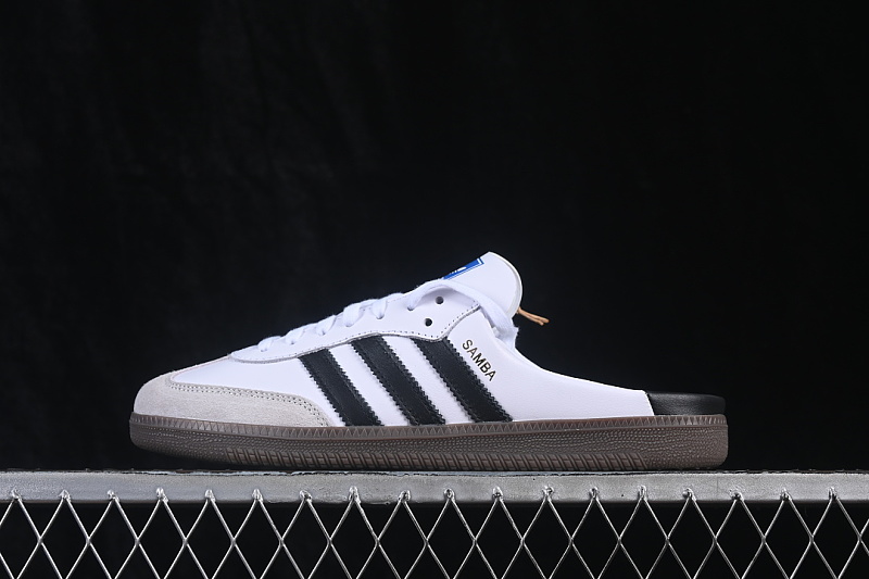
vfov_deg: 18.2
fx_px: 1810
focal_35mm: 75
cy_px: 290
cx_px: 434
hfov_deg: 27.0
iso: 160
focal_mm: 50
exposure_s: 1/80
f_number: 8
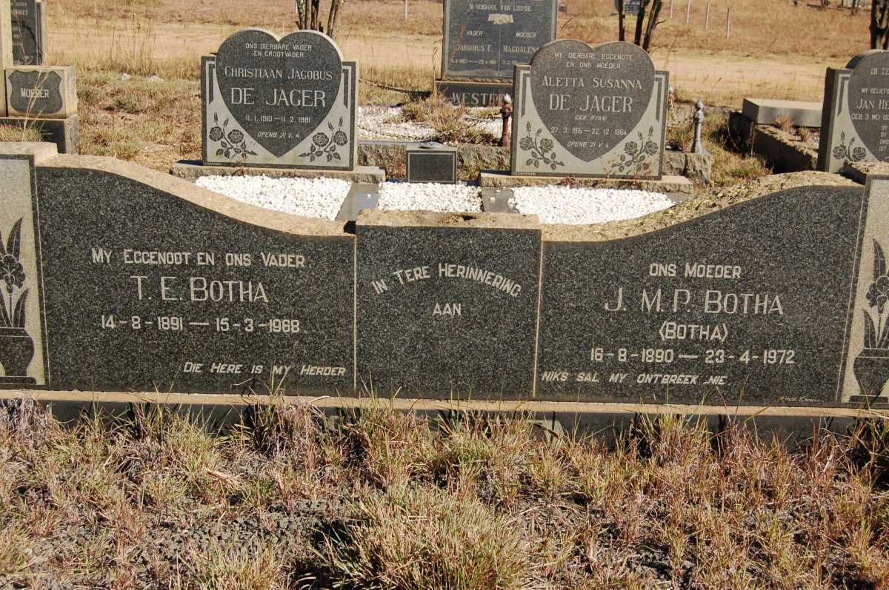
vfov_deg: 28.9
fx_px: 1147
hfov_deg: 42.4
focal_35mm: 46
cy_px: 295
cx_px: 444
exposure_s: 1/400
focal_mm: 31
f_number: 6.3
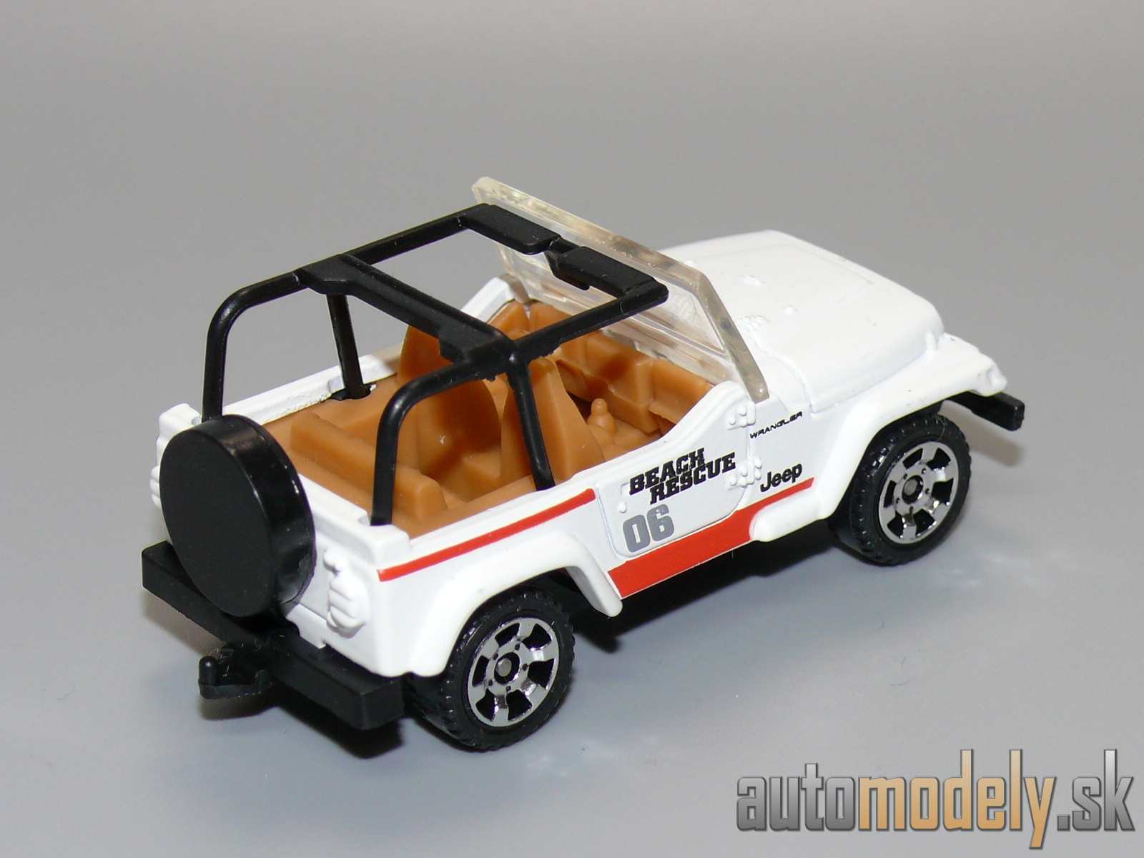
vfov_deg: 13.7
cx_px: 572
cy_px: 429
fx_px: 3569
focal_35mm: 108
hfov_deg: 18.2
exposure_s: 1/30
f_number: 4
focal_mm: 13.8
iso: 100
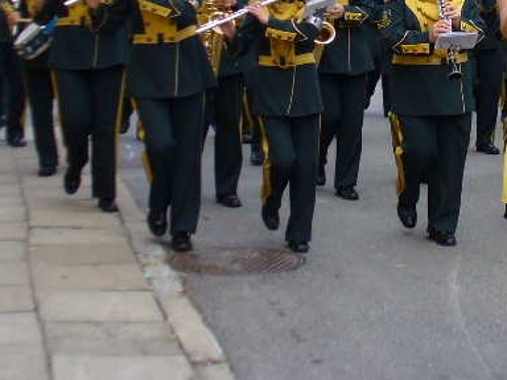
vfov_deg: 14.6
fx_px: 1465
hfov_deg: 19.3
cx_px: 438
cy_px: 34
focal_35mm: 100
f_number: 3
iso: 64
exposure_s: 1/250
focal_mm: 7.9
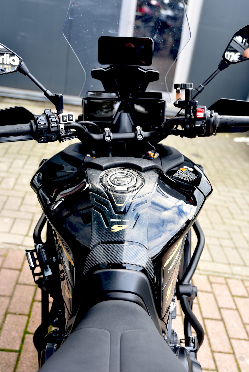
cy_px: 186
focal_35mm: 40
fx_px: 415
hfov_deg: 33.4
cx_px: 124
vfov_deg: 48.4
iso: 200
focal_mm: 40
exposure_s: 1/60
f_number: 3.2
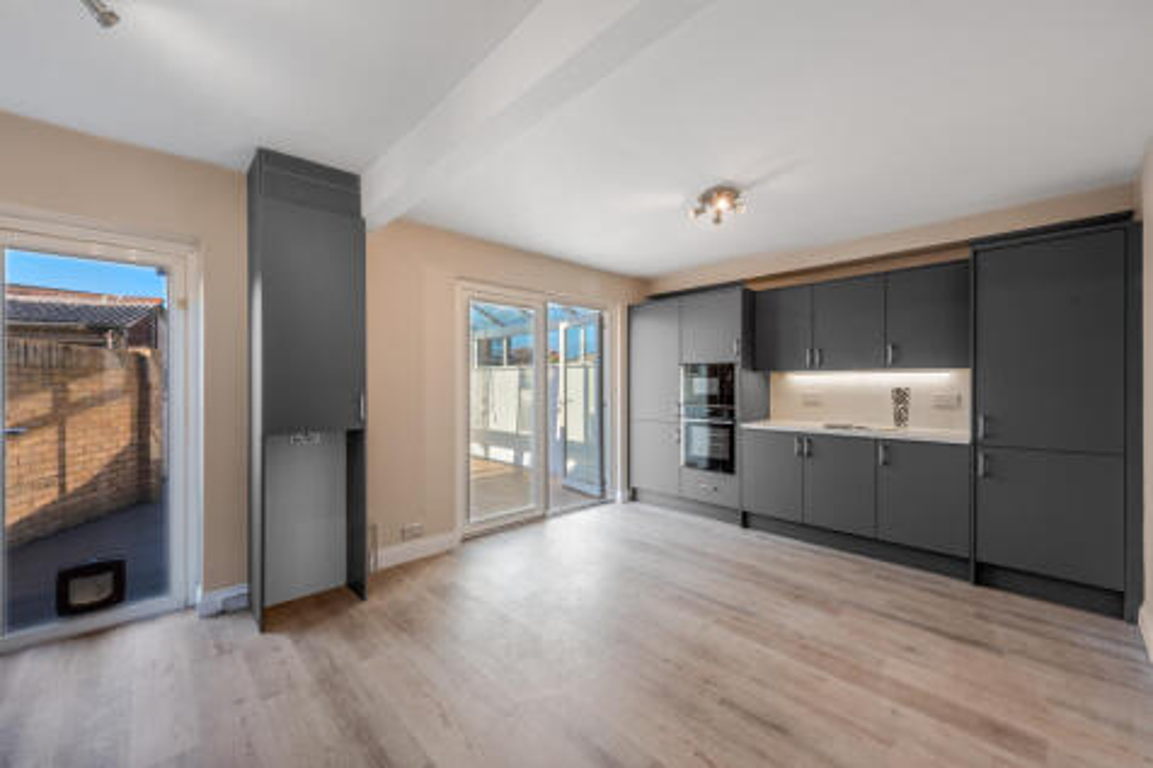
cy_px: 384
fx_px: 448
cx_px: 576
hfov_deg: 104.3
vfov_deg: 81.2
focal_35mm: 14
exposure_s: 1/30
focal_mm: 14
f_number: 9
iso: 100
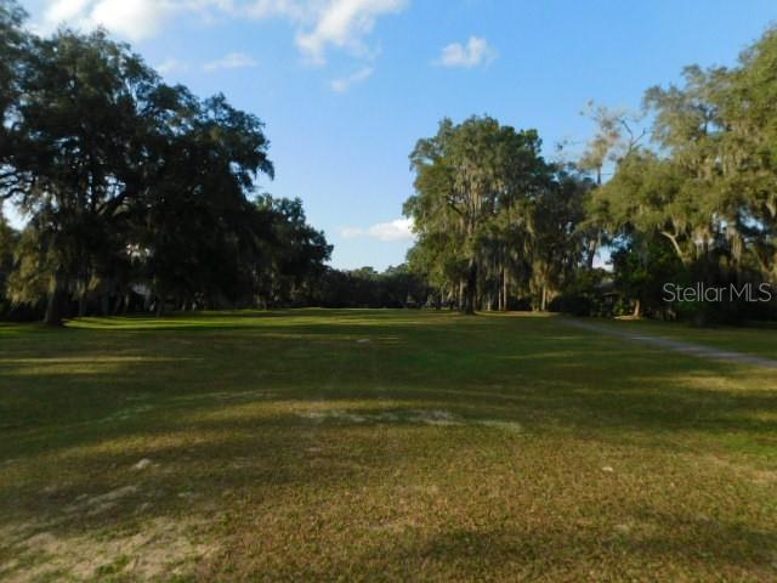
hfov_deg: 73.9
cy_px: 292
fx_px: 516
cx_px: 388
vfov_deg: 58.9
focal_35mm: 23
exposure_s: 1/1000
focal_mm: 4
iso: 125
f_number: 3
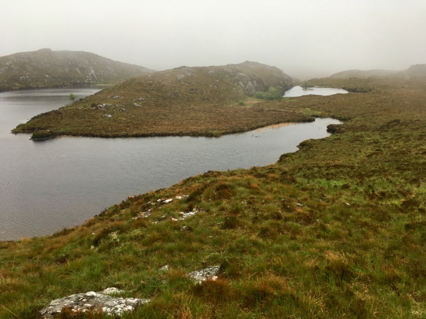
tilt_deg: -17.5
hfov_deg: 61.7
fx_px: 357
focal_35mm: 29
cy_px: 160
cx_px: 213
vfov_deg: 48.2
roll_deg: +1.1
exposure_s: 1/100
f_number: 2.2
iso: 25
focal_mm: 4.15
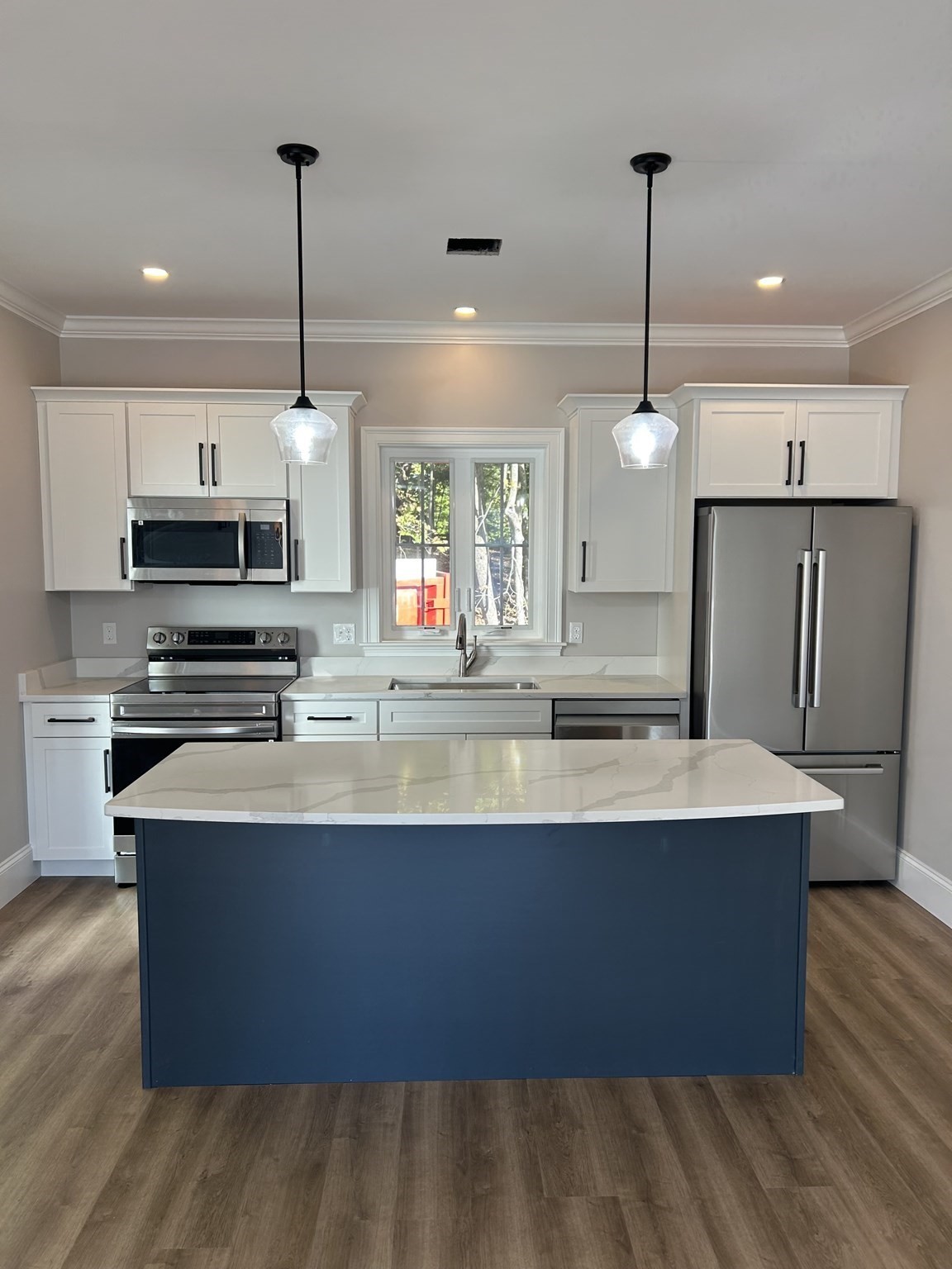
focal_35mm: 26
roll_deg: +2.2
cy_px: 634
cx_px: 476
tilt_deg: -3.8
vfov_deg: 67.3
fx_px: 953
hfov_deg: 53.1
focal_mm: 5.7
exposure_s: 1/120
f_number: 1.5
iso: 50
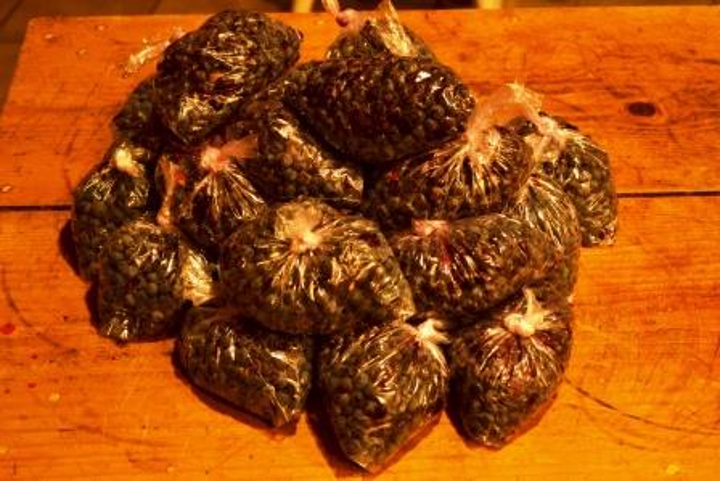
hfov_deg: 35.0
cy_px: 240
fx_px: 1140
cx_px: 360
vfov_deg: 23.8
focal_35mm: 57
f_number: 5.6
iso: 800
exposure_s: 1/30
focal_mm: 38
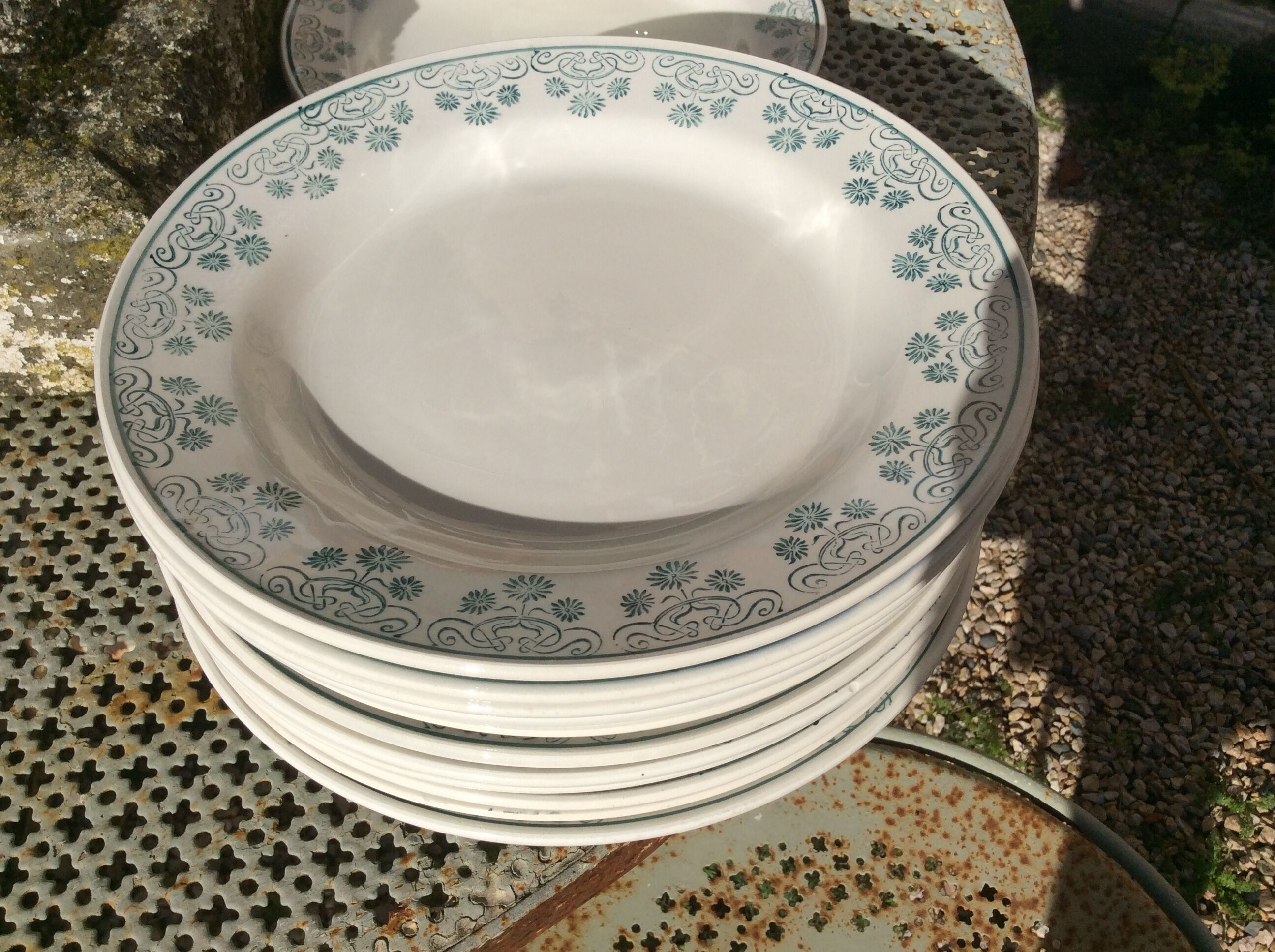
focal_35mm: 32
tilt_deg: -50.4
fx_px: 1177
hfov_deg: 56.9
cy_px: 476
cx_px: 638
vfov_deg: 44.1
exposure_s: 1/3584
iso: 32
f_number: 2.4
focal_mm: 3.3
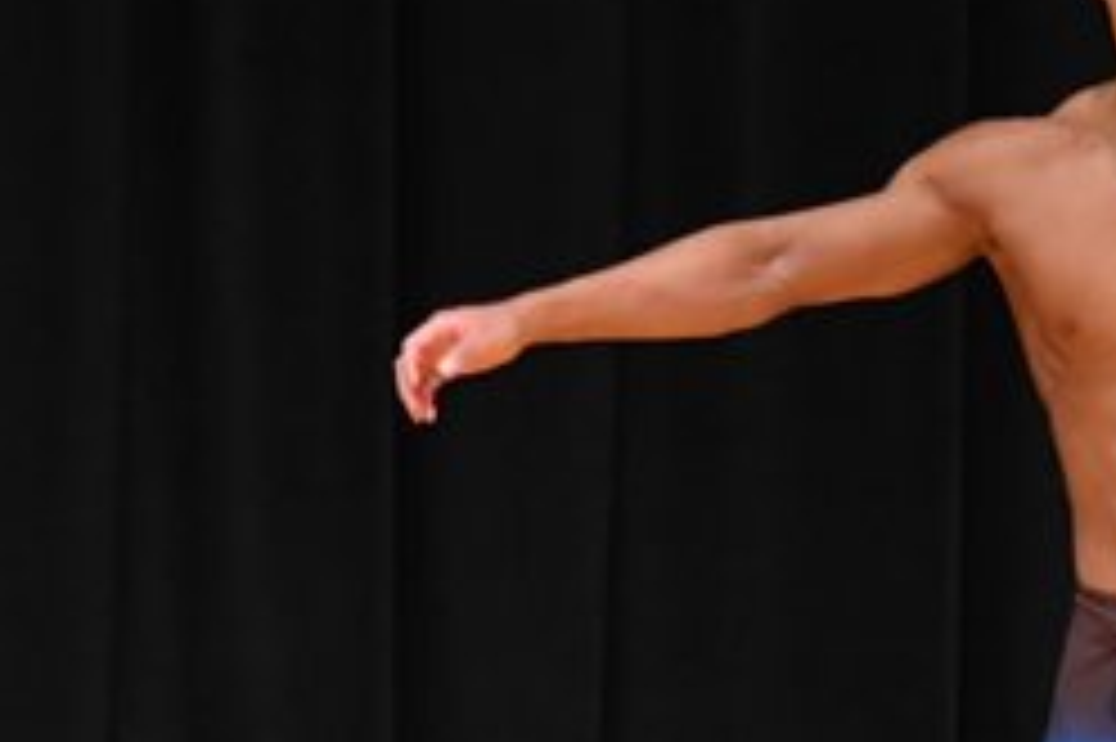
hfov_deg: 2.4
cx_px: 1559
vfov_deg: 1.6
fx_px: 26115
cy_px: 985
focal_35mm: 843
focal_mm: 180
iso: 4000
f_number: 5.6
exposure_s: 1/400
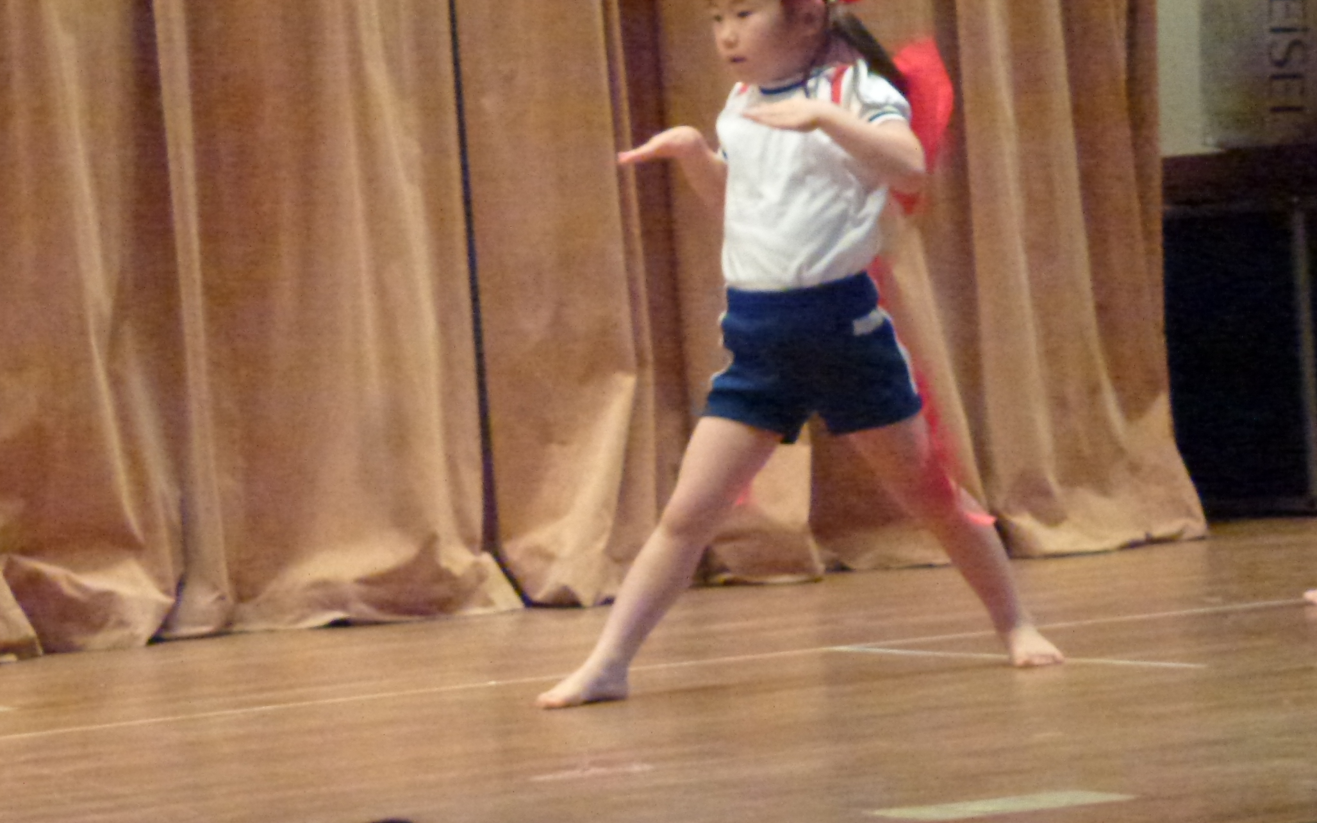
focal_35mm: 173
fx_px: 6209
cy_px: 358
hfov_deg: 12.1
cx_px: 524
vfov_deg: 7.6
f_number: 5.2
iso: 1600
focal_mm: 23.4
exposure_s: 1/80
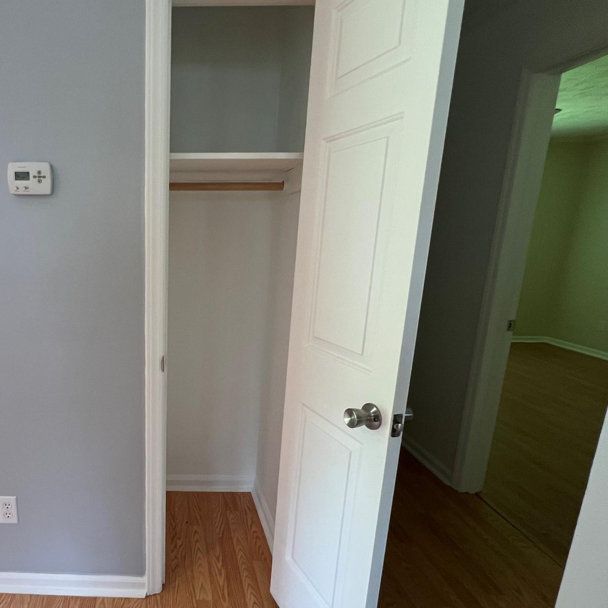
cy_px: 333
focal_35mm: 20
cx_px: 157
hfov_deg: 70.1
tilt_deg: -13.2
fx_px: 397
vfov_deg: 74.6
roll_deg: -0.5
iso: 250
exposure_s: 1/120
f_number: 1.8
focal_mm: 1.57
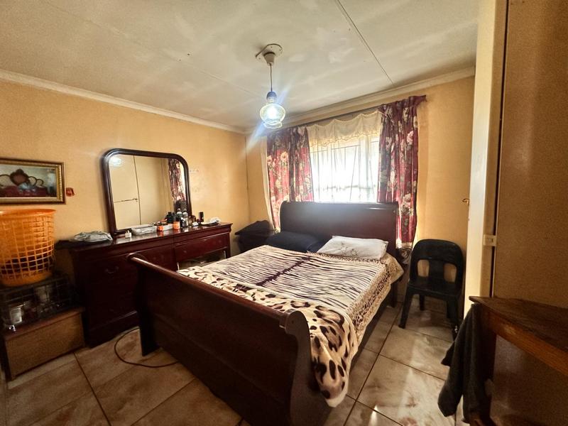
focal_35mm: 14
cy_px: 213
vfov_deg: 85.7
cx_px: 284
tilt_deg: -5.4
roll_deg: +1.6
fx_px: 230
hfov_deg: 102.1
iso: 320
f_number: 2.2
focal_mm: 2.22
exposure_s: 1/50
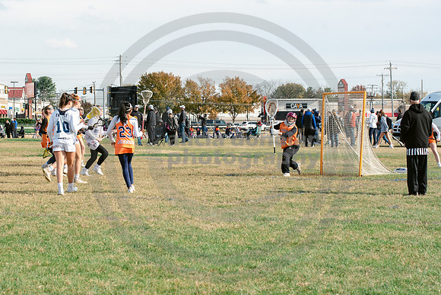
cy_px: 138
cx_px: 151
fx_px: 1407
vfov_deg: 11.9
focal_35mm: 115
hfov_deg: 17.8
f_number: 7.1
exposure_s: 1/800
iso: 250
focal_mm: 82
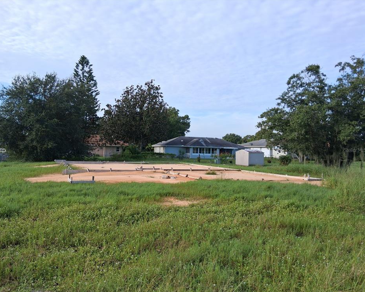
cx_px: 166
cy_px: 150
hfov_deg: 62.1
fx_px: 302
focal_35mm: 28
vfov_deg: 51.5
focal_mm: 3.98
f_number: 1.8
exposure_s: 1/296
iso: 25
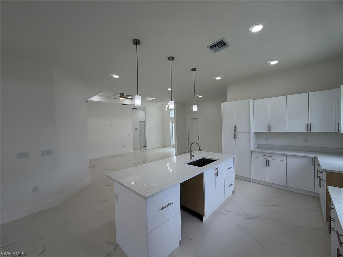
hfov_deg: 102.1
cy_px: 128
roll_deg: +1.9
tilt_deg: -1.0
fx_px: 139
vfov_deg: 85.7
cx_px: 172
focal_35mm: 14
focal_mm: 2.22
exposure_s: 1/124
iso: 50
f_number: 2.2
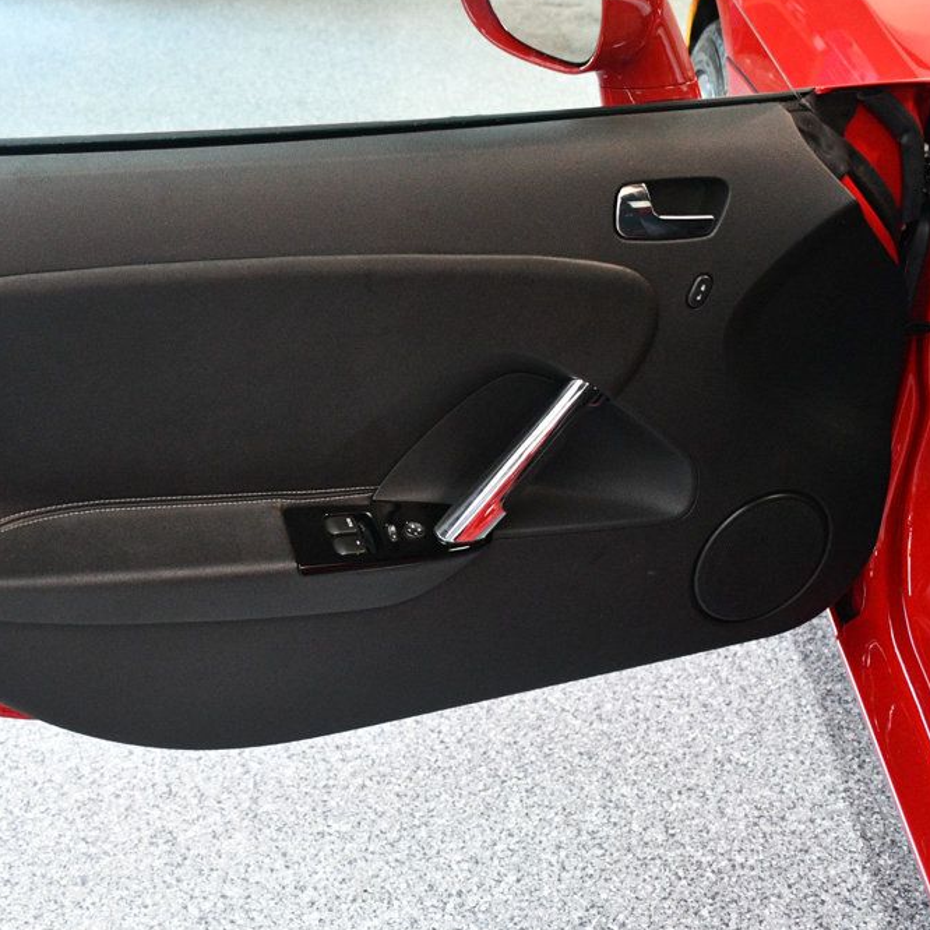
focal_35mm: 47
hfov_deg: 35.8
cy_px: 458
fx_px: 1429
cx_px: 332
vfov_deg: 36.1
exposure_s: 1/100
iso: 3200
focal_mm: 24
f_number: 3.8
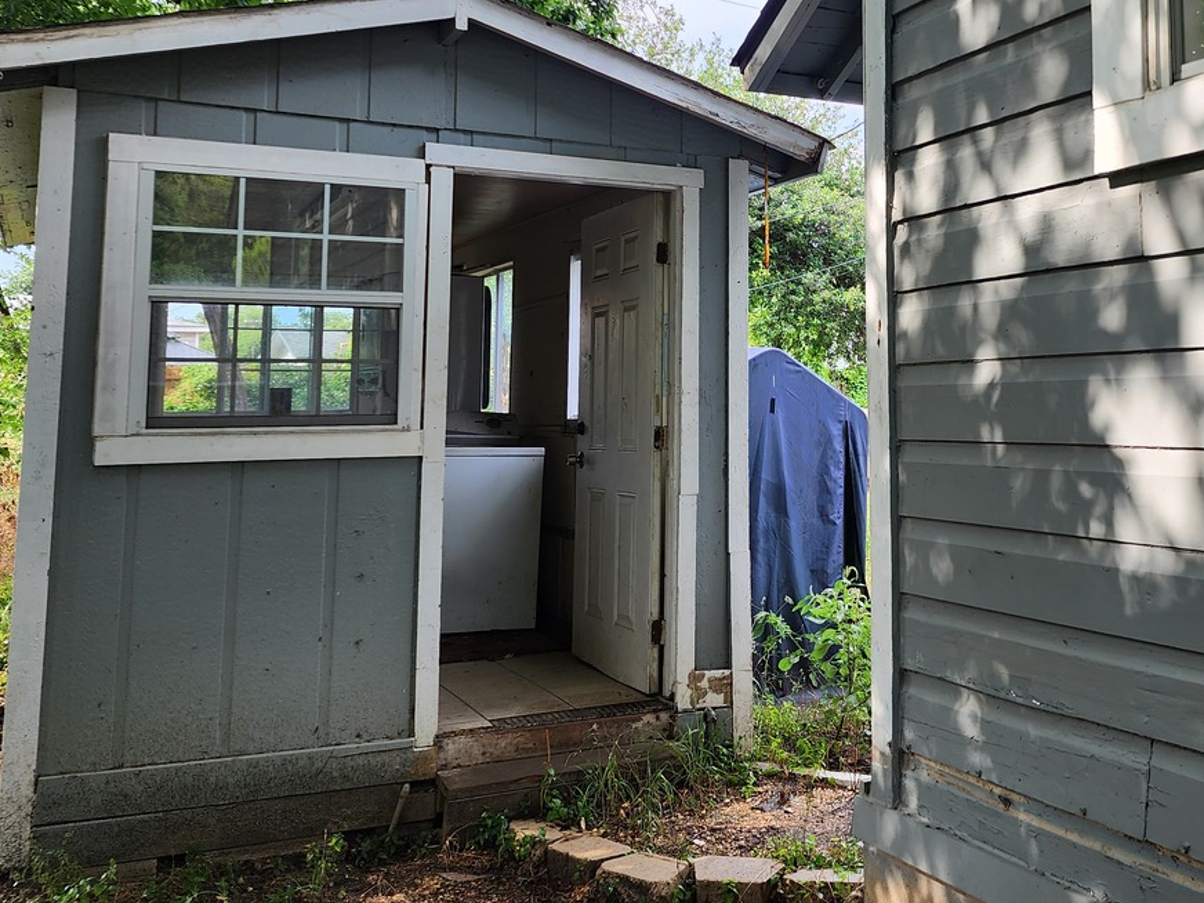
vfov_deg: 37.1
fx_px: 1322
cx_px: 795
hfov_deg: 48.2
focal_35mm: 38
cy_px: 271
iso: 40
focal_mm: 6.4
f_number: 1.8
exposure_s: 1/180
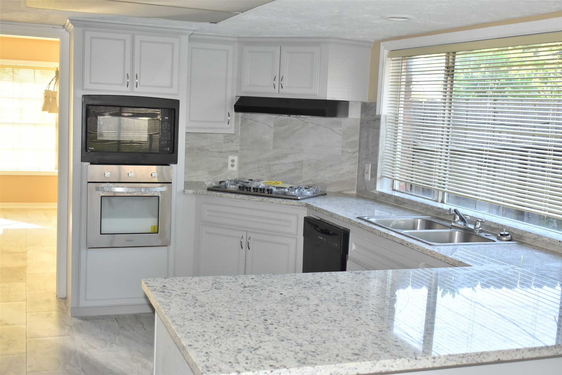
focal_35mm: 44
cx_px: 281
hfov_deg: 44.9
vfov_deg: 30.9
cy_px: 188
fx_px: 679
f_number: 5
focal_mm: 29
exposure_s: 1/200
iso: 640
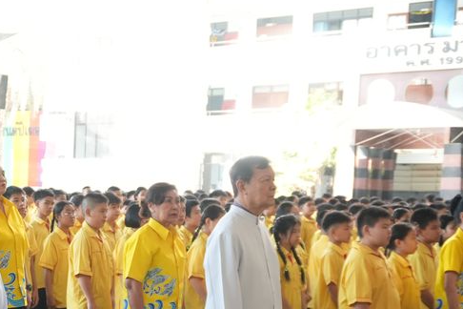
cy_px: 324
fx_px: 1096
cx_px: -19
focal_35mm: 85
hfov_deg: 22.7
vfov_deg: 15.7
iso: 1000
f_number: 4
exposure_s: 1/200
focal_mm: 23
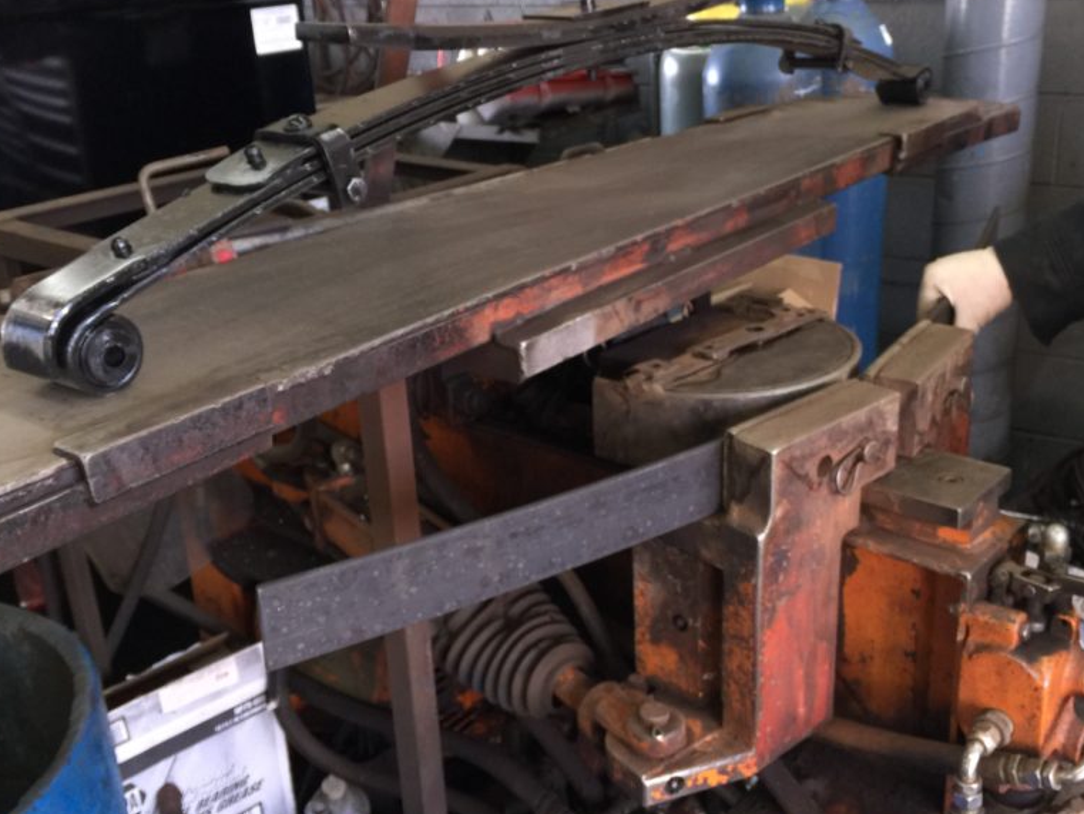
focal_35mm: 39
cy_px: 423
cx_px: 620
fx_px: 1221
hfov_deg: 47.7
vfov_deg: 36.8
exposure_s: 1/15
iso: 50
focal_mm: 4.15
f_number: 2.2
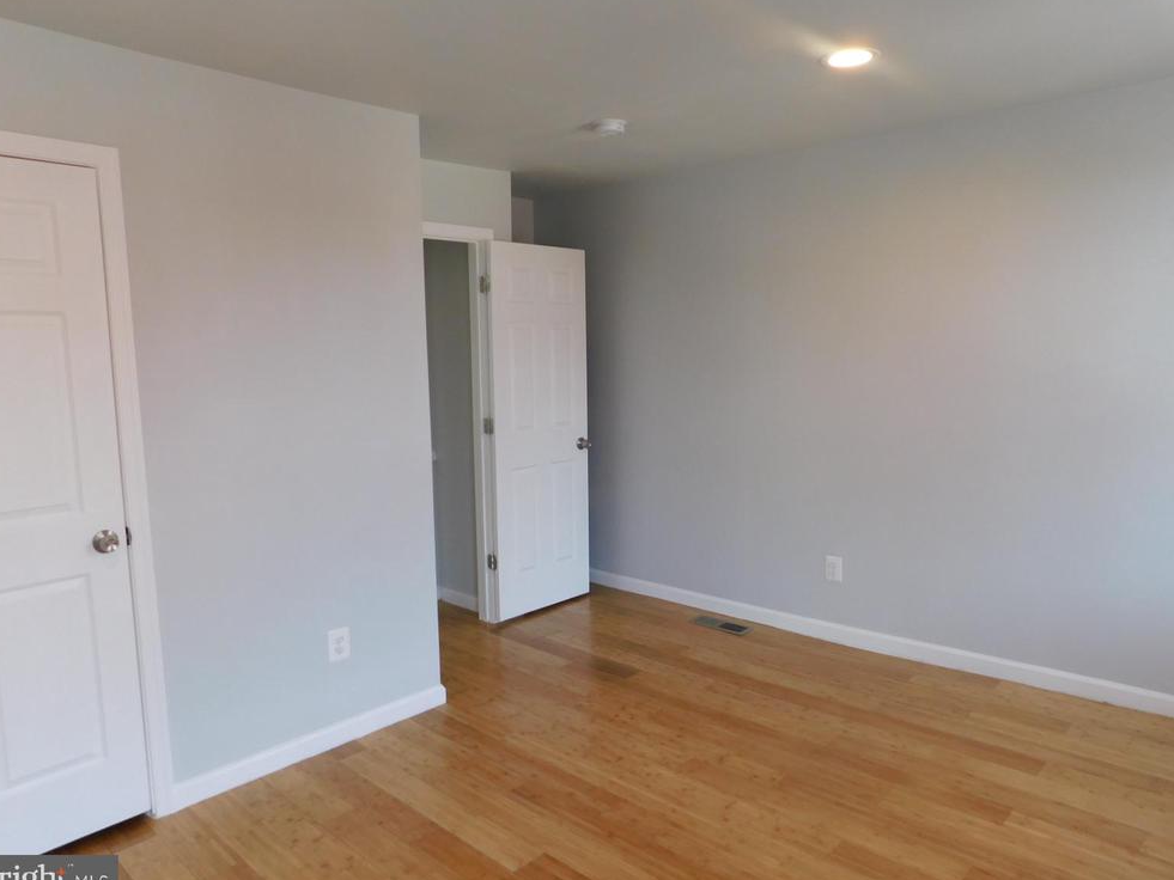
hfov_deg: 71.6
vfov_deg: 56.8
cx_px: 582
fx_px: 814
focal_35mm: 24
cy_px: 445
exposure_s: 1/50
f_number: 3
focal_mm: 4
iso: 125
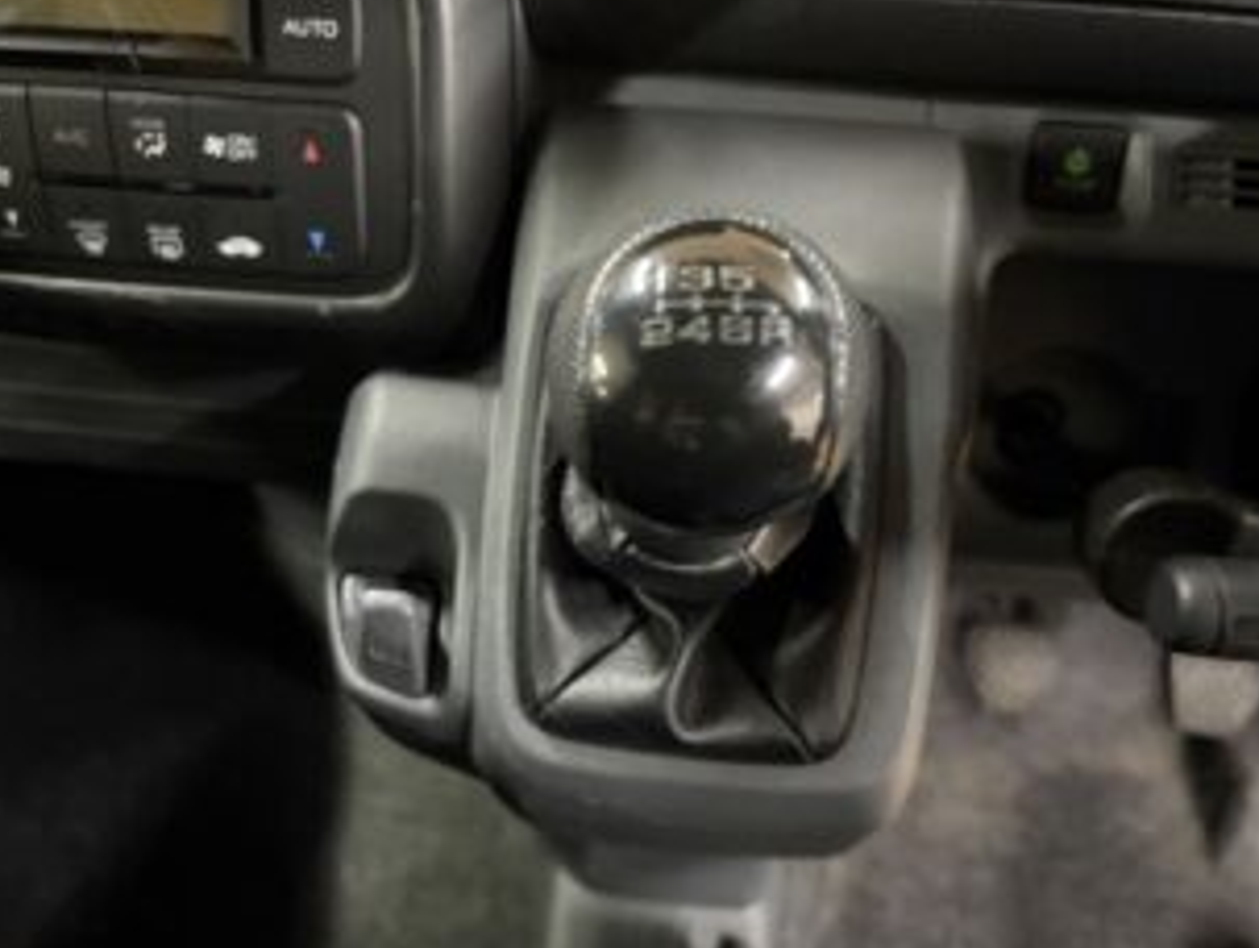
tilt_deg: -47.0
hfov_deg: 59.9
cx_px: 636
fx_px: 1092
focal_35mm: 30
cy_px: 480
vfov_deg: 46.9
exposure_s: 1/20
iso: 1000
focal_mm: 5.96
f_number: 1.6
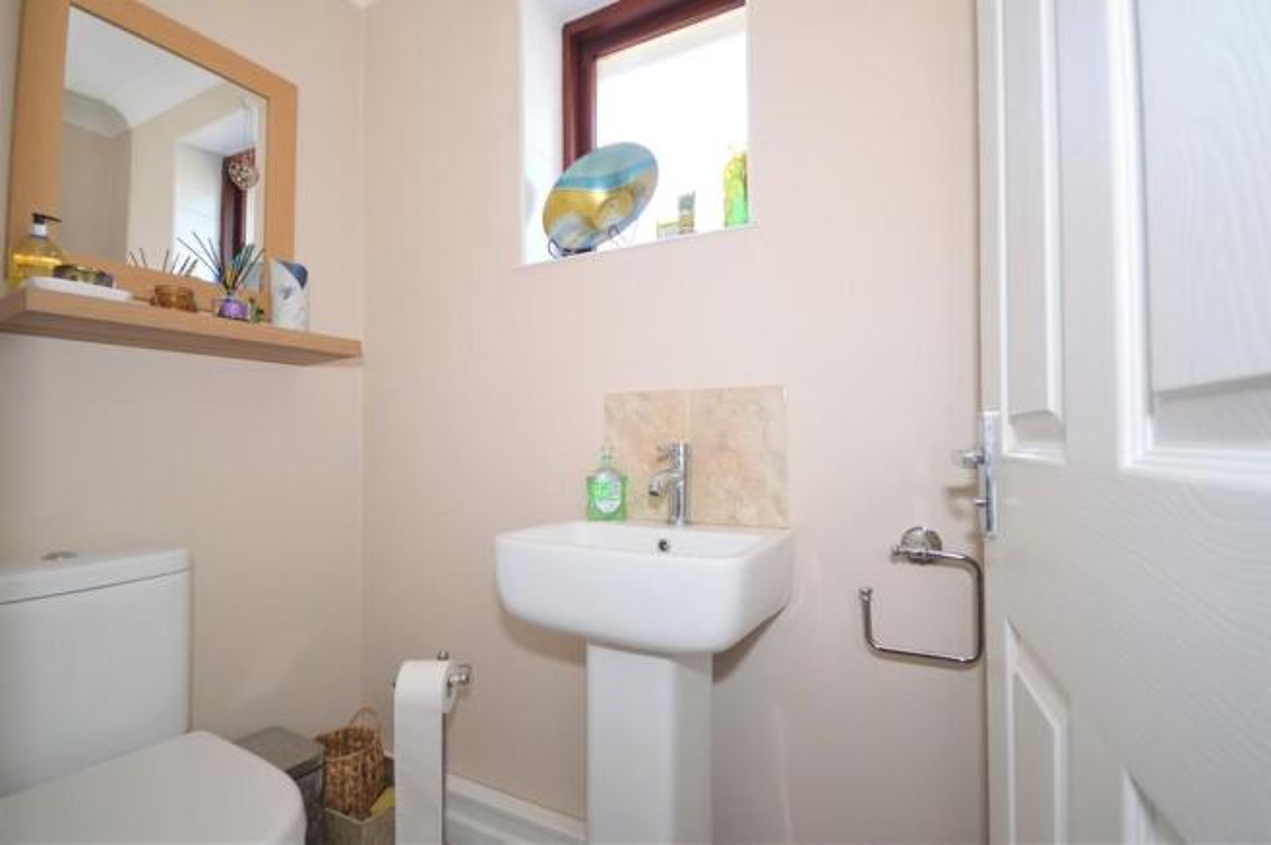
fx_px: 529
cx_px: 636
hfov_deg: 100.4
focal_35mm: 15
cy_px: 422
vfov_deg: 77.2
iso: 450
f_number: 4
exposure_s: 1/60
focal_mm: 10
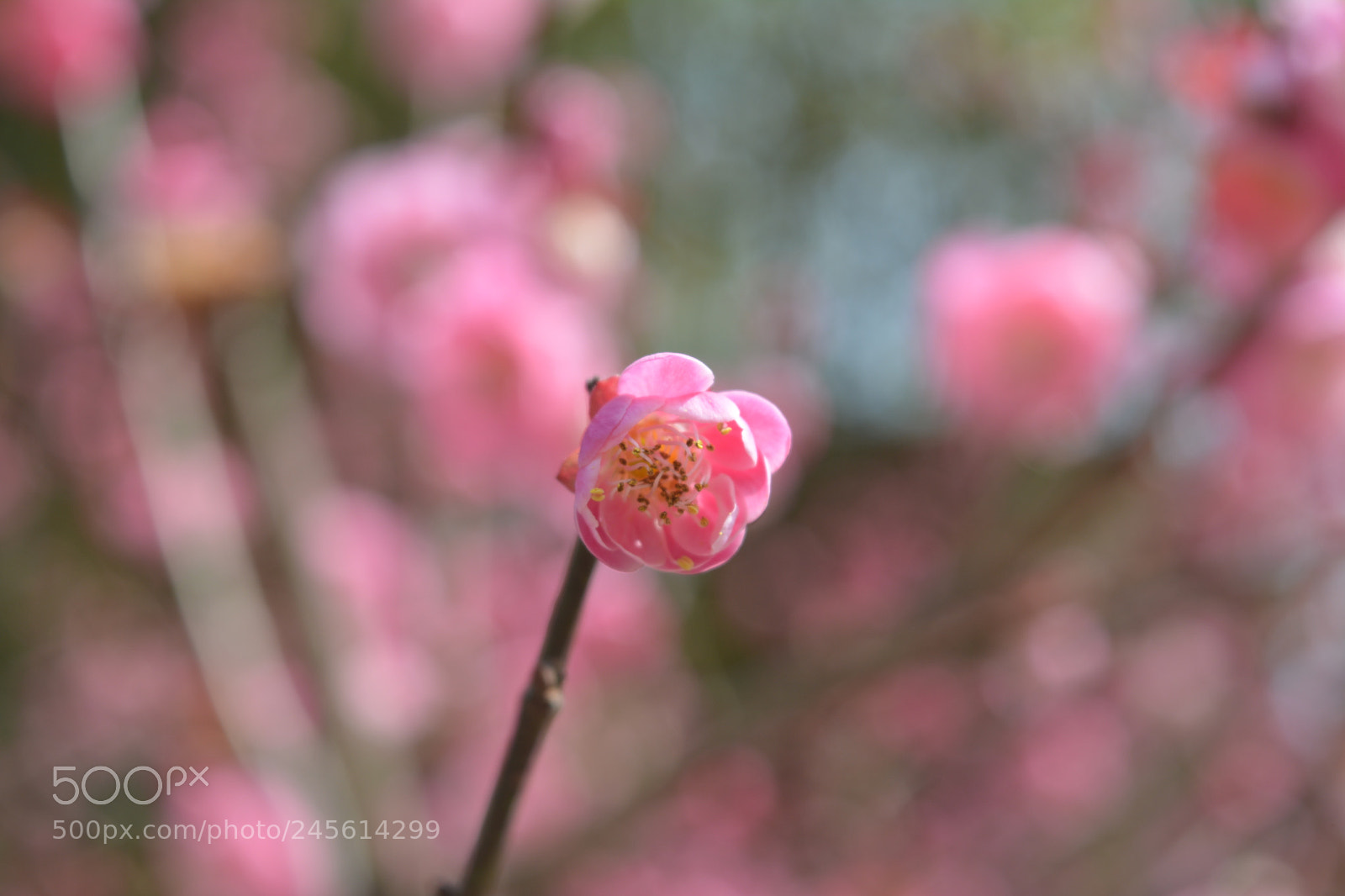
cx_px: 672
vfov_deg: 16.5
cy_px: 448
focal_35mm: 82
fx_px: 3081
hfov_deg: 24.6
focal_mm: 55
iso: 100
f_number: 8
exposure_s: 1/100
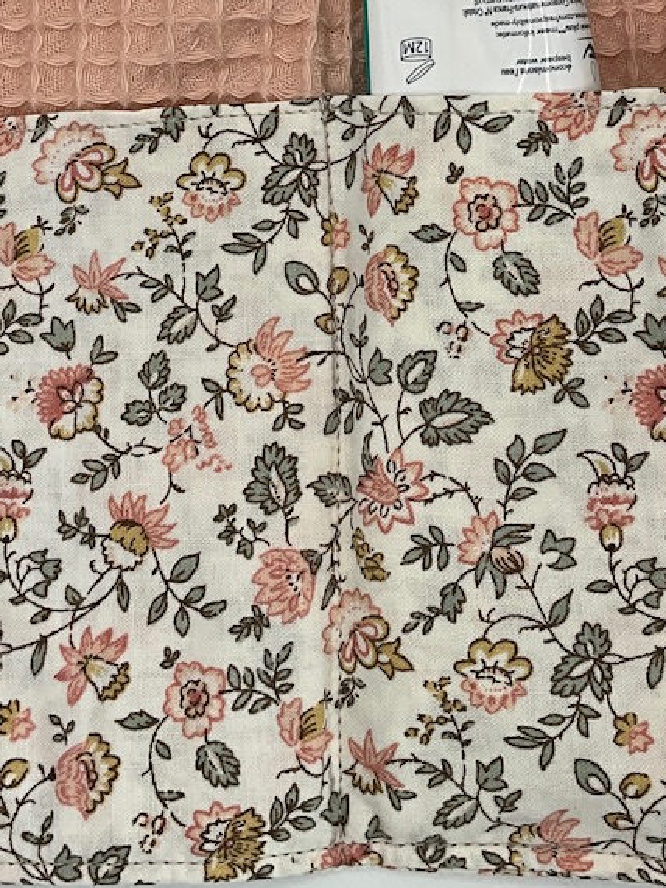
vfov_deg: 28.9
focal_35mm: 65
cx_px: 387
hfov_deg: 22.6
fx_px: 1668
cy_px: 124
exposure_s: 1/389
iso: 25
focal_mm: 3
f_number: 1.8
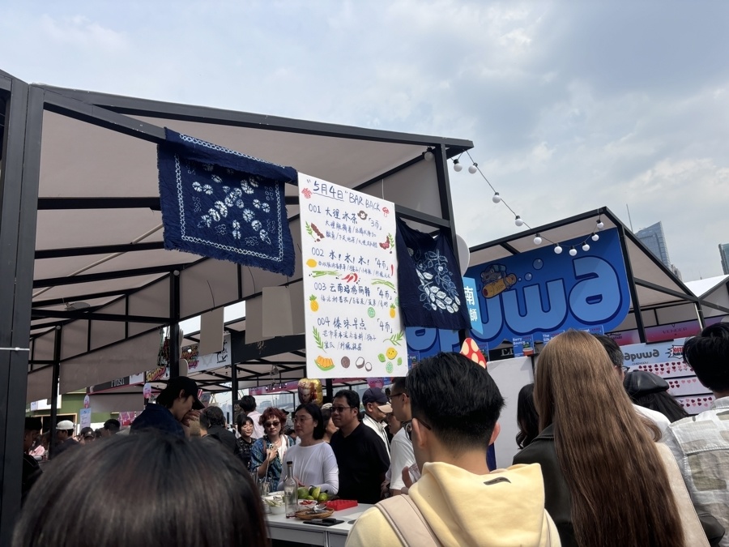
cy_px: 274
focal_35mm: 26
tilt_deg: +14.5
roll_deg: +5.3
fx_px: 548
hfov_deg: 67.3
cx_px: 364
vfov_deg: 53.1
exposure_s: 1/2857
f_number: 1.6
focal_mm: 5.96
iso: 50
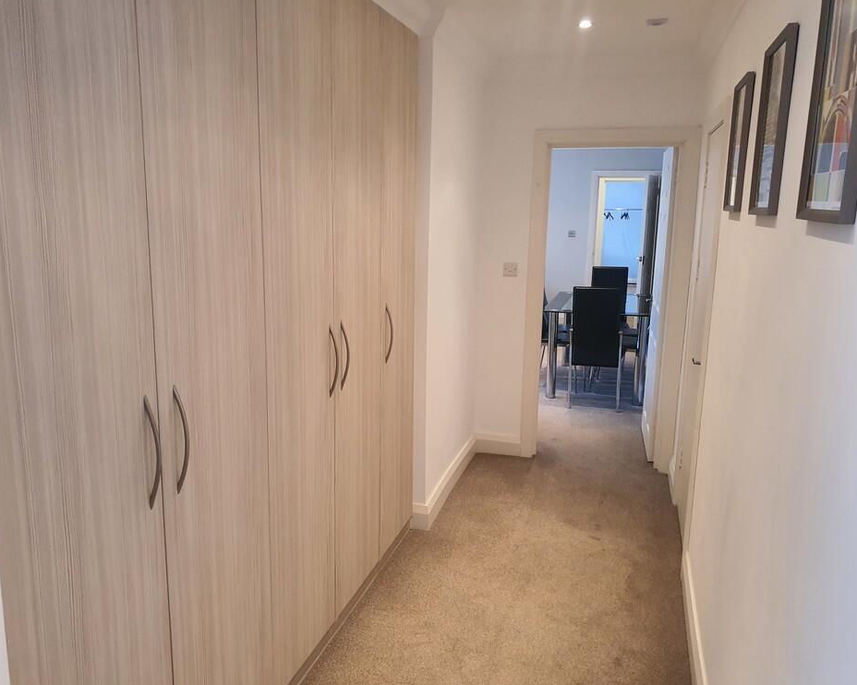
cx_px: 394
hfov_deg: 62.1
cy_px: 337
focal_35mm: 28
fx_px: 710
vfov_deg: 51.5
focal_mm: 4.3
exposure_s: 1/50
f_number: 2.4
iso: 320
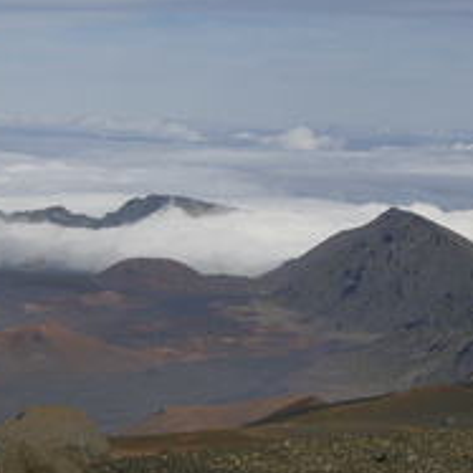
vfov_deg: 16.3
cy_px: 236
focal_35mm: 107
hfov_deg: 16.3
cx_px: 228
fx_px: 1654
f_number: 9
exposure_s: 1/1250
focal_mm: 28
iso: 200
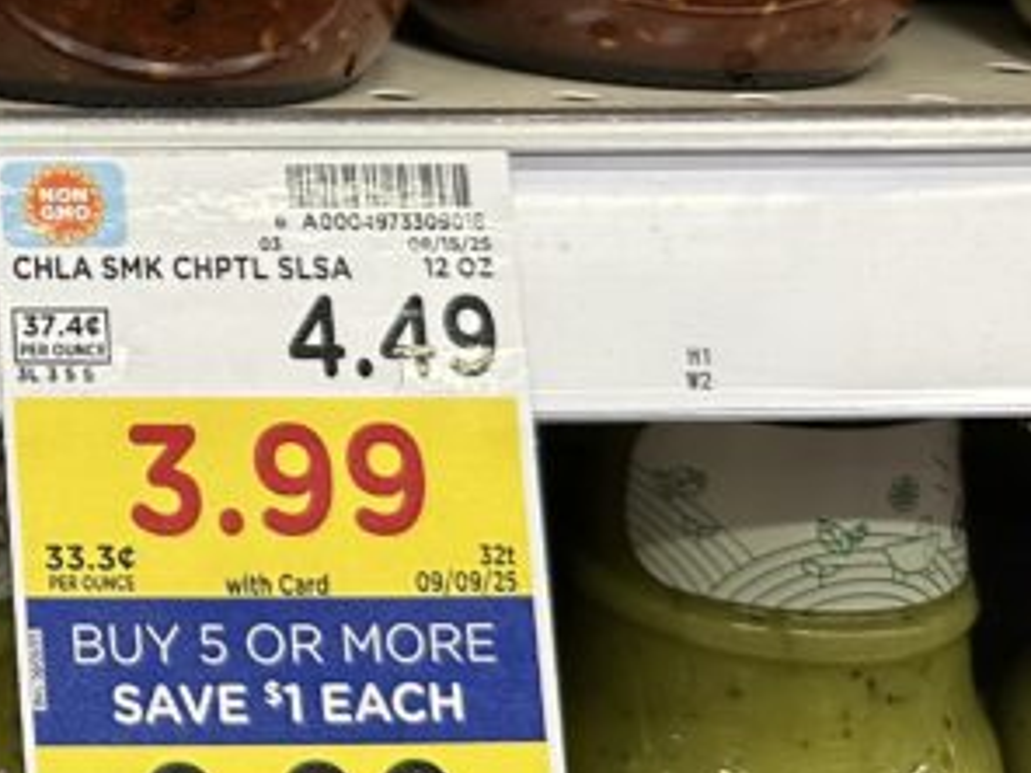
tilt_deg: -7.7
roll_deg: +0.2
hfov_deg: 20.6
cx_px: -446
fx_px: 2472
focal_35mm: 83
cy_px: -42
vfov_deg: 17.3
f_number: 1.78
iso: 200
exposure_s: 1/120
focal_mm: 6.86
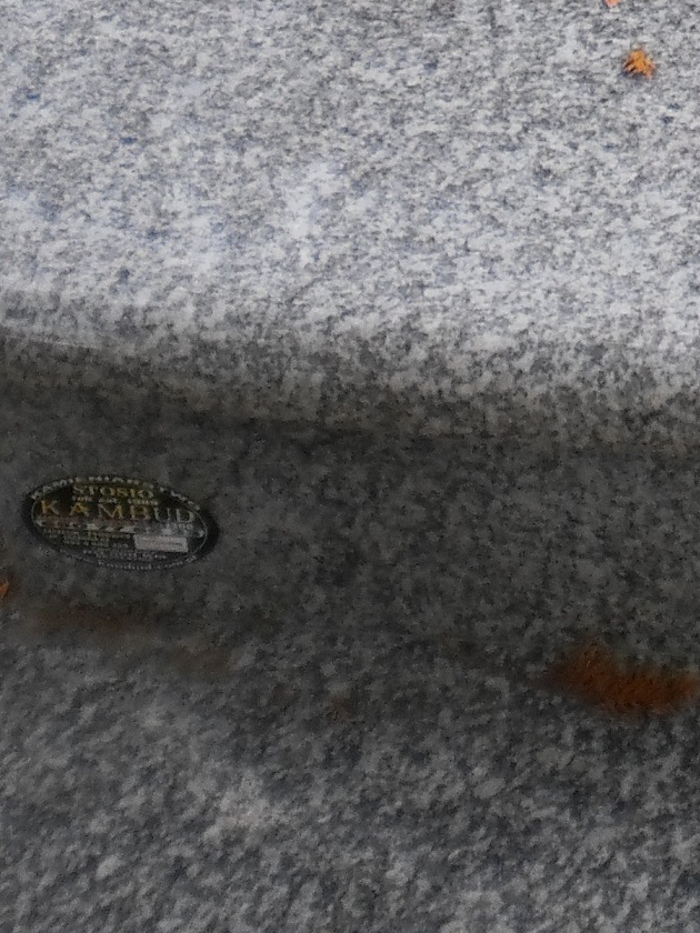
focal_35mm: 119
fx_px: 3209
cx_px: 826
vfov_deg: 15.0
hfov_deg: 12.2
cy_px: -575
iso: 100
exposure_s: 1/100
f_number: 3.1
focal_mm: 6.3
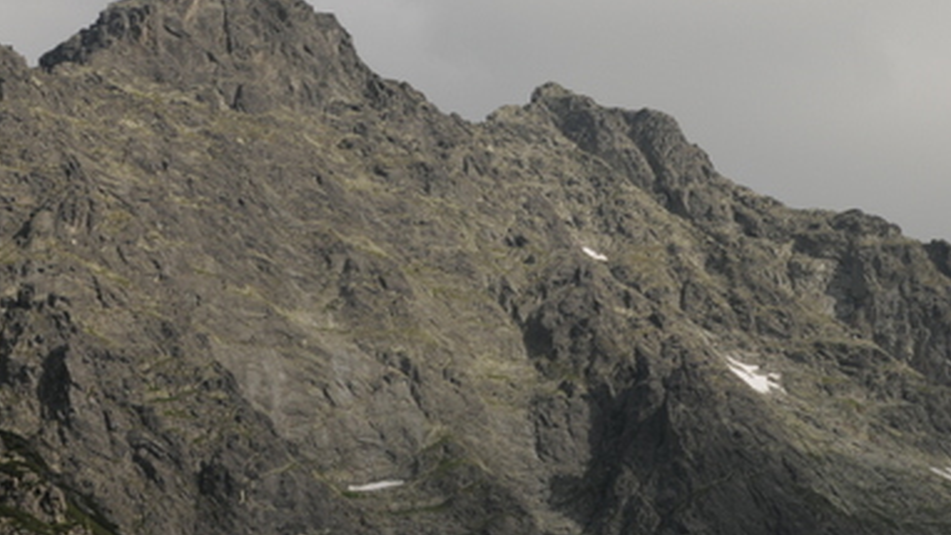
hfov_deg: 11.7
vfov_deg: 6.6
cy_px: 116
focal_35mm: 184
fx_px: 4641
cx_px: 553
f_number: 10
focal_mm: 70
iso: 200
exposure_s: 1/100
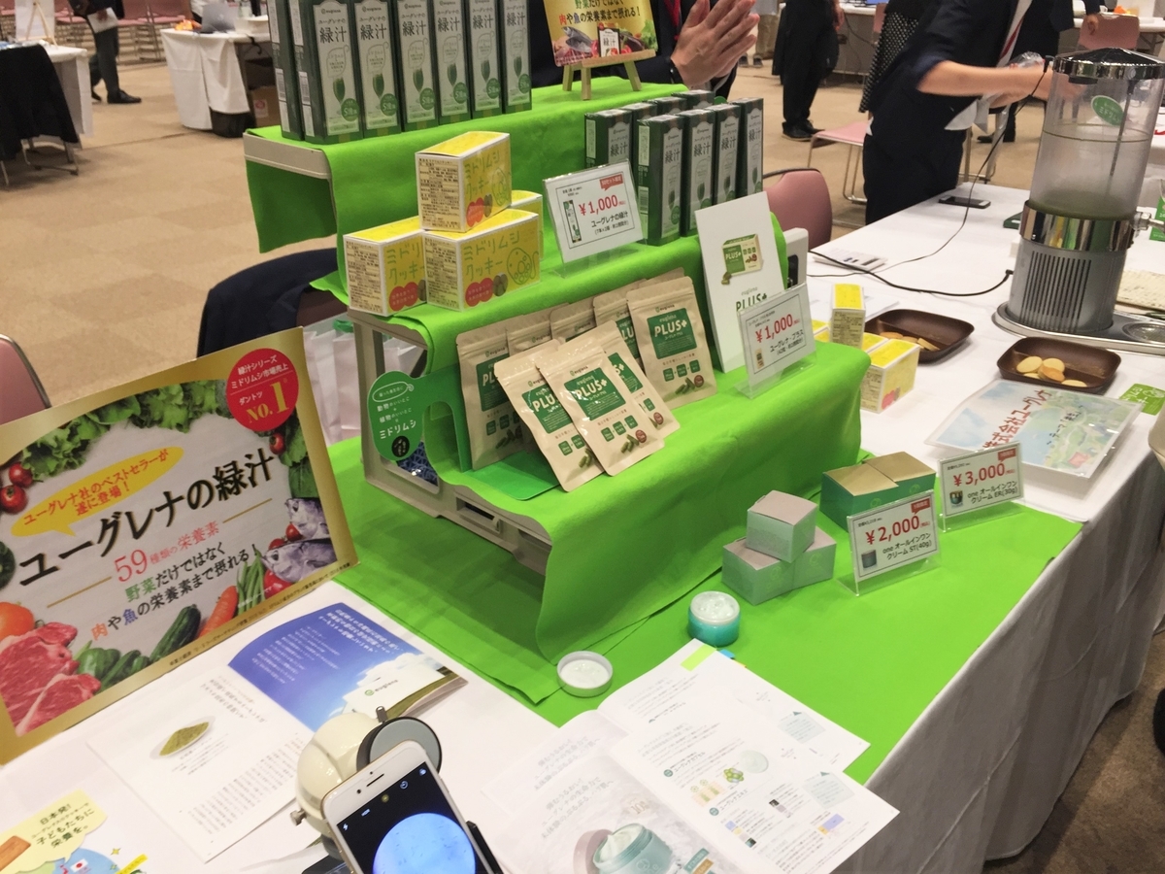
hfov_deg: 61.7
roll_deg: -1.5
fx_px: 976
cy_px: 437
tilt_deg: -26.8
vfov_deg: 48.2
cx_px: 582
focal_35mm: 29
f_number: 2.2
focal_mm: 4.15
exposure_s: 1/60
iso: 40
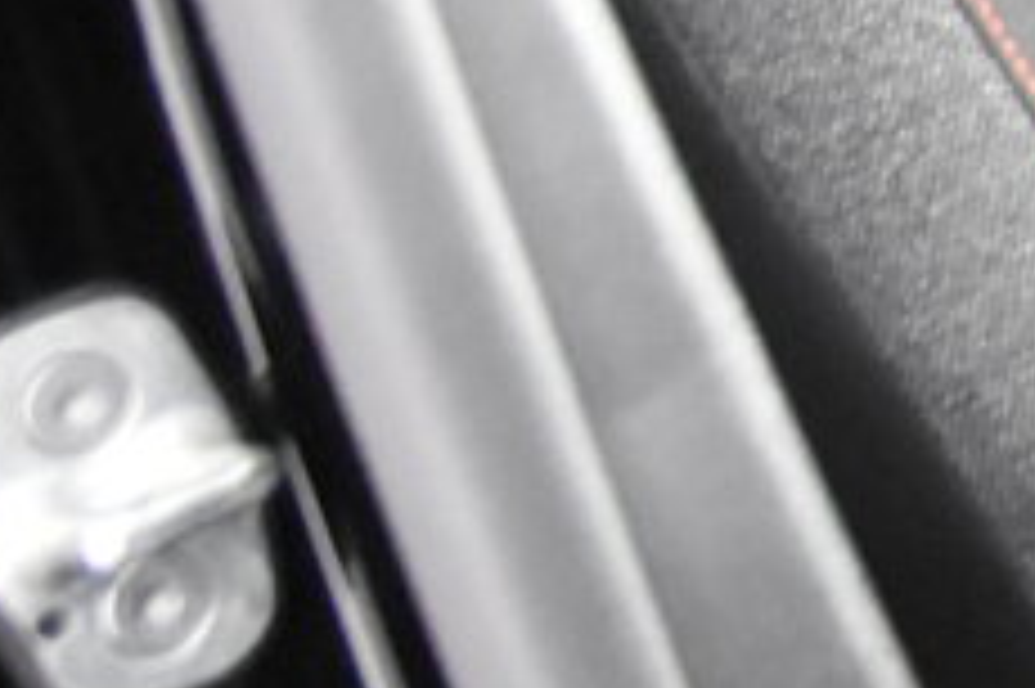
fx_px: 4798
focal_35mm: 167
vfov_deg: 7.8
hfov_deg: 10.1
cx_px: 2812
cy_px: -686
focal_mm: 20
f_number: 2.8
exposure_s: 1/30
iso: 7200
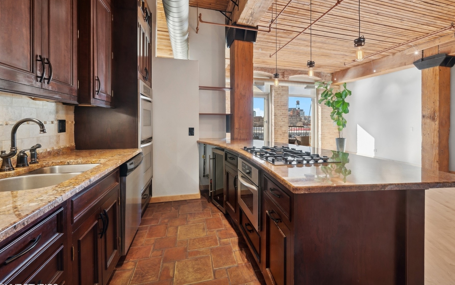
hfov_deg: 94.1
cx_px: 246
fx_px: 211
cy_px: 125
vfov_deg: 67.8
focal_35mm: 17
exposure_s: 1/10
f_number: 9.5
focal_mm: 15
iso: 400
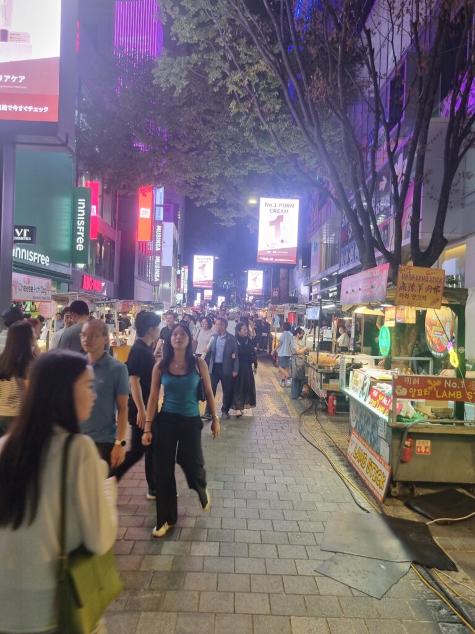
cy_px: 317
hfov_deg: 53.1
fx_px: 476
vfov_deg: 67.3
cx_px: 238
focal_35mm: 26
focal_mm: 5.4
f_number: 1.8
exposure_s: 1/60
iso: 64
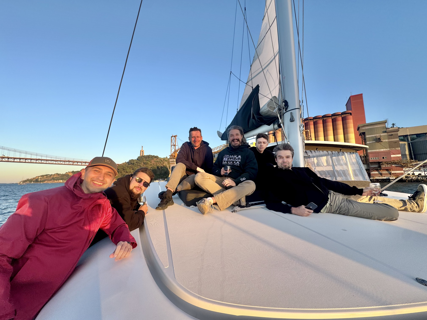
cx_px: 214
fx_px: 173
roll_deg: +2.5
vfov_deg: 85.7
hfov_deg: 102.1
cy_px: 160
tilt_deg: +3.4
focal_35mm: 14
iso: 40
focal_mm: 2.22
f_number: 2.2
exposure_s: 1/249
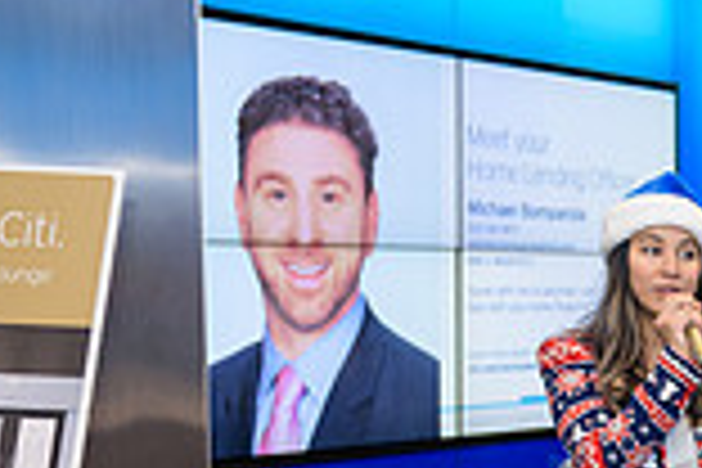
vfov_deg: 15.1
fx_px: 1735
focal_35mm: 89
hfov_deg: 19.2
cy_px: 475
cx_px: 1130
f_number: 3.2
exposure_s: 1/125
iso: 400
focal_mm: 24
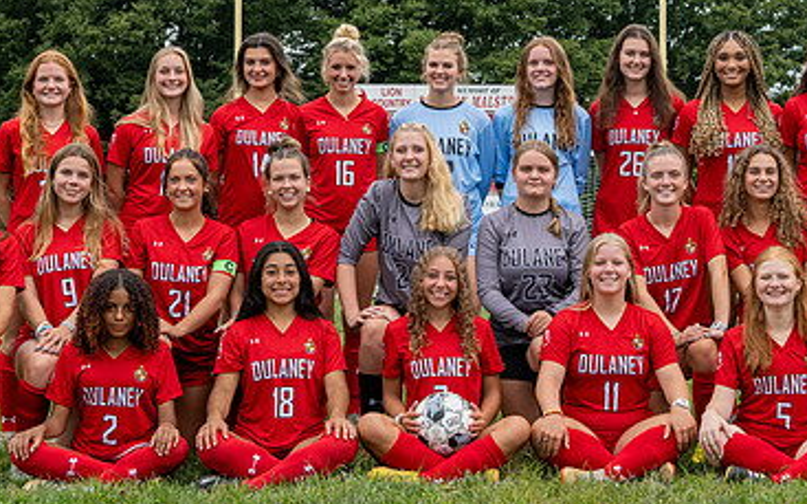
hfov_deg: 26.7
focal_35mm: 77
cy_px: 137
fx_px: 1693
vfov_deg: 16.8
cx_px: 494
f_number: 6.3
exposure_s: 1/250
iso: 200
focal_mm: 34
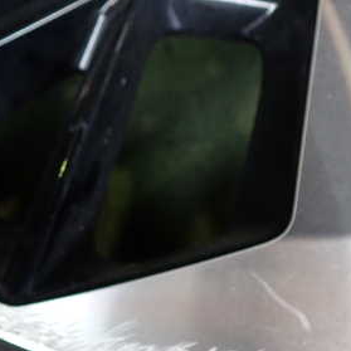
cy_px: 192
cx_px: 29
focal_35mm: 57
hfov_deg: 28.8
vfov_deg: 30.0
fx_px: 654
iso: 200
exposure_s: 1/60
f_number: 2.3
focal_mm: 5.4
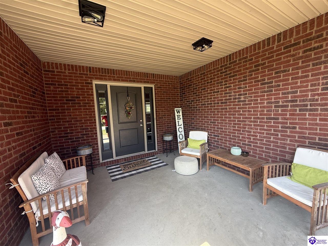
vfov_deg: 85.7
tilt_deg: -4.8
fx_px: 133
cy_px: 123
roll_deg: +2.5
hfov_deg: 102.1
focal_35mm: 14
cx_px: 164
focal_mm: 2.22
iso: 64
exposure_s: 1/99
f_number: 2.2
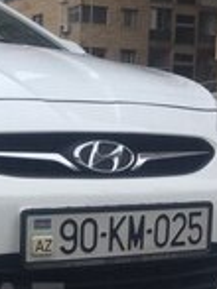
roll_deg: +1.4
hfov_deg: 14.3
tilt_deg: -8.3
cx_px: -87
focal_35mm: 98
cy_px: 305
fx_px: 820
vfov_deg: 19.3
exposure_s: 1/100
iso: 40
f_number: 2.2
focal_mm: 4.15
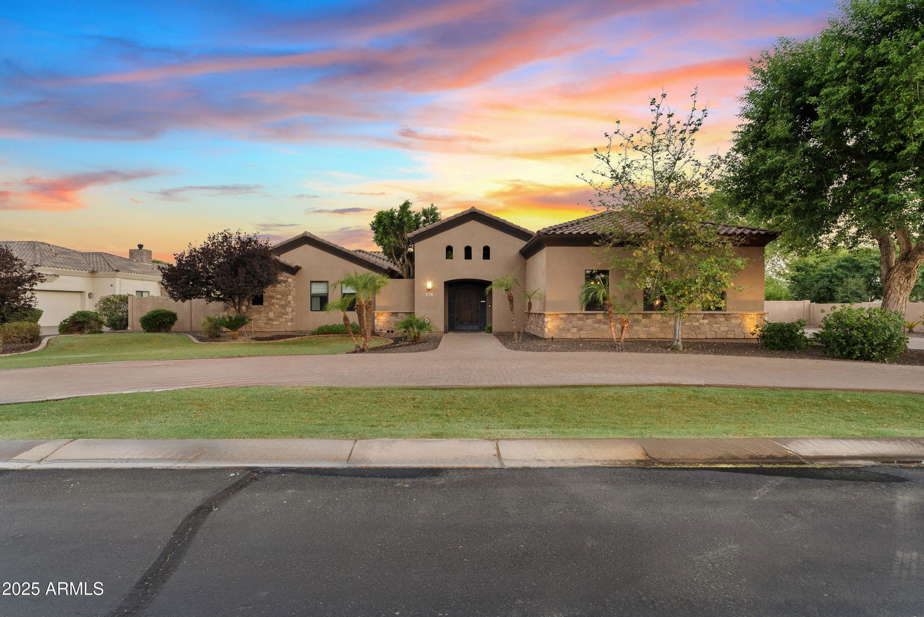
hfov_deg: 96.7
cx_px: 462
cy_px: 308
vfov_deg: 73.8
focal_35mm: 16
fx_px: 411
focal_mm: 16
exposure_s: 1/1.25
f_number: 8
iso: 100
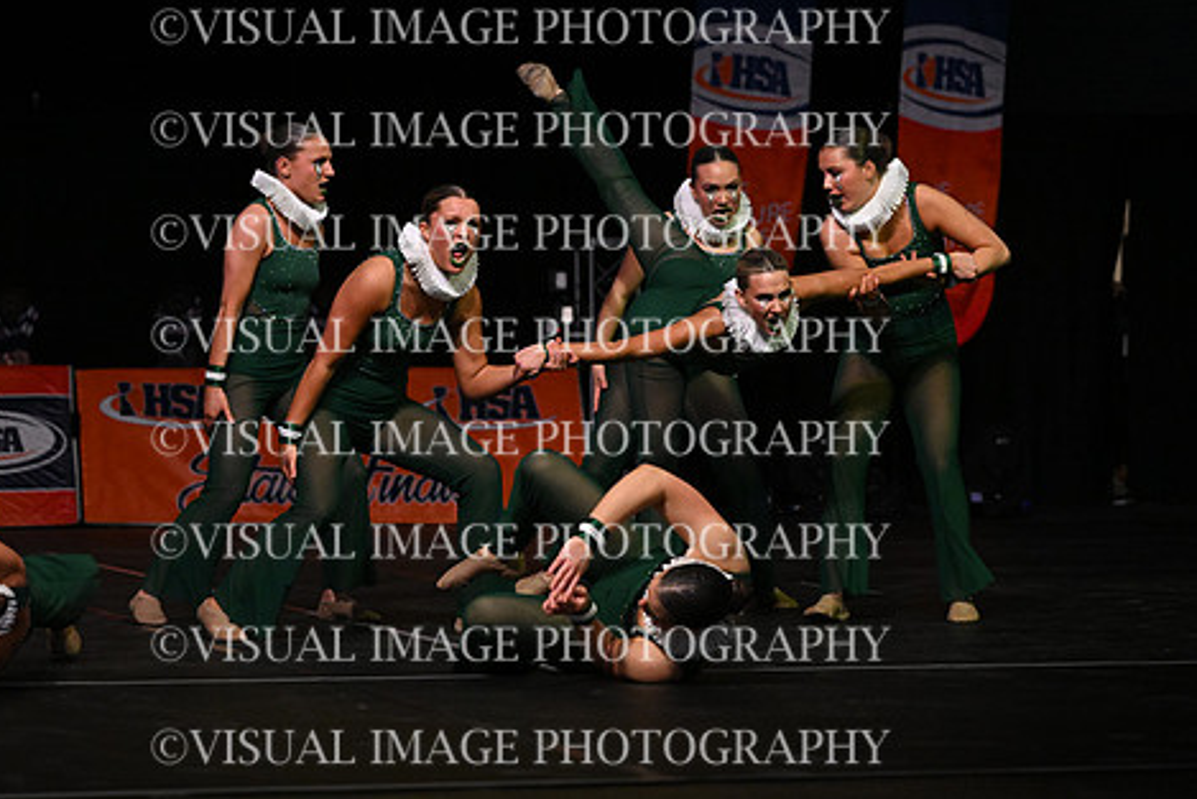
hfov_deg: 15.1
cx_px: 521
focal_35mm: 136
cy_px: 387
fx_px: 4523
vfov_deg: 10.1
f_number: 4
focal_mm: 110
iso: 6400
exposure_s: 1/1000
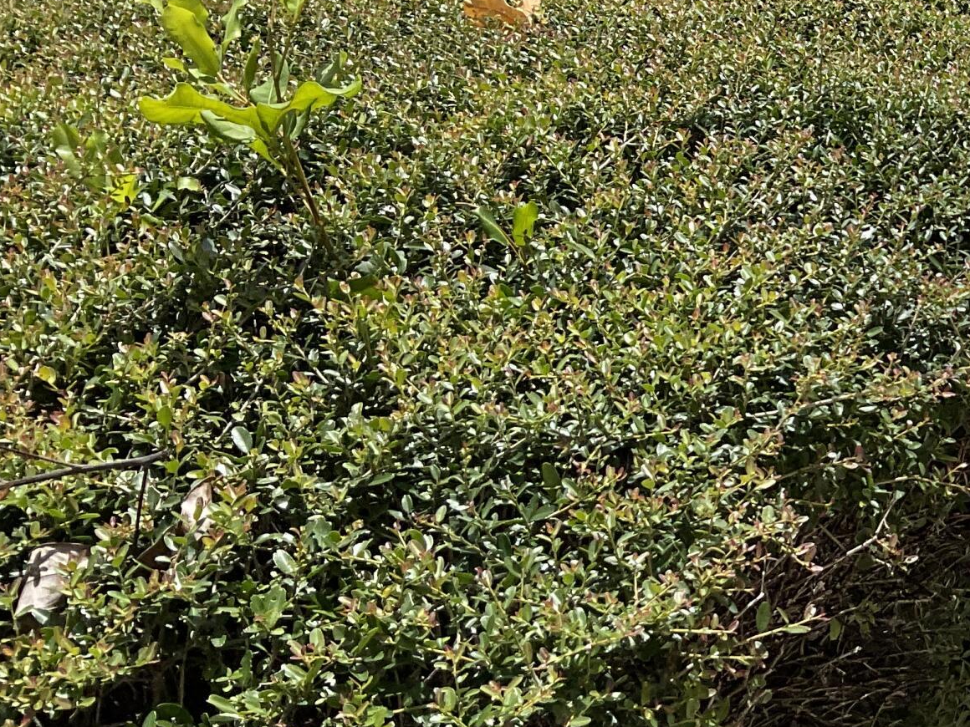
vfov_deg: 19.5
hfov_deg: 23.3
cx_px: 1223
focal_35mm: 75
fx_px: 2102
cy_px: 206
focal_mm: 3
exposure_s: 1/2667
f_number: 1.8
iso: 16
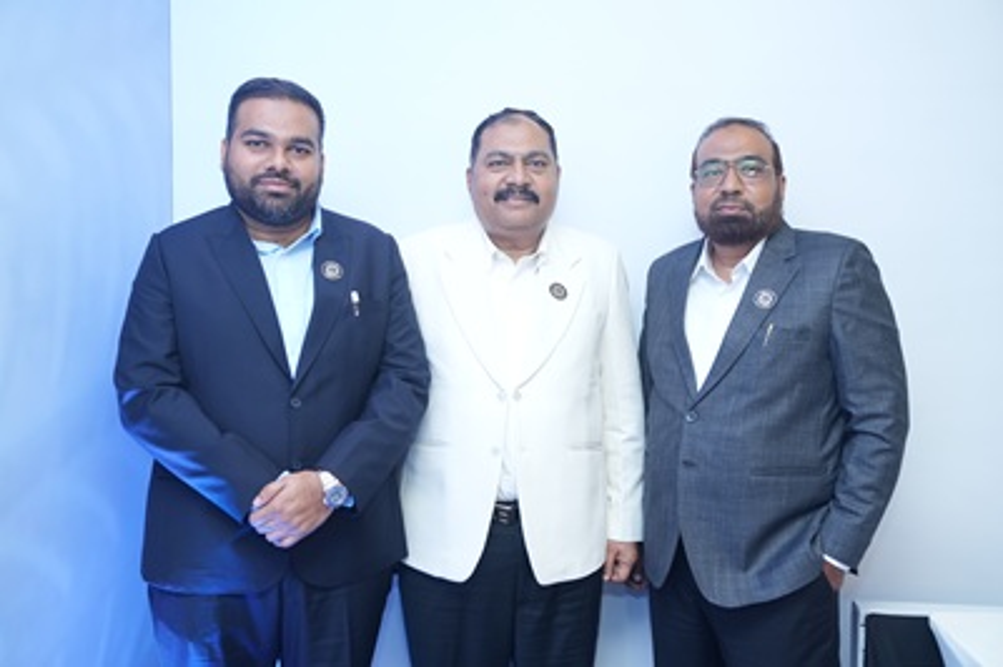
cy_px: 334
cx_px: 502
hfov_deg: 51.9
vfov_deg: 35.9
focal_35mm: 37
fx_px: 1030
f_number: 3.5
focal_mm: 37
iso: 640
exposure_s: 1/250
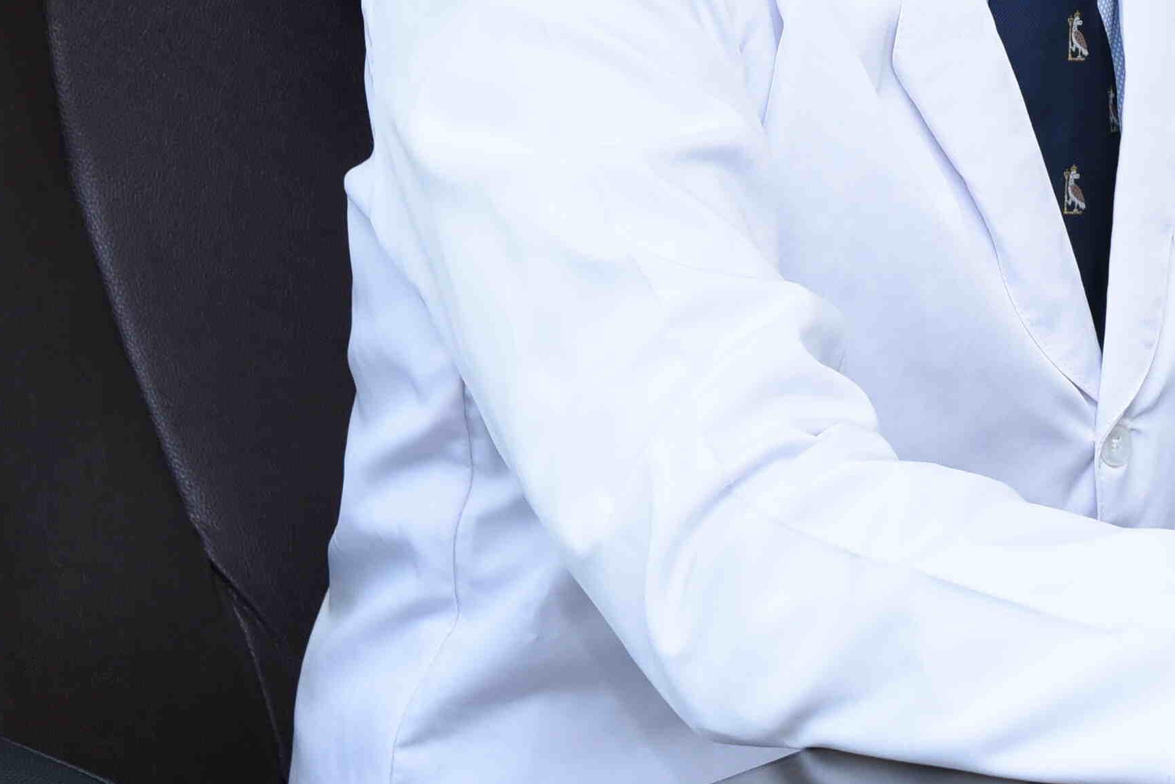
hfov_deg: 9.0
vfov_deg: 6.0
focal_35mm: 227
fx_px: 7411
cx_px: 1150
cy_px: 6
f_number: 5.6
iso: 1250
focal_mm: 65
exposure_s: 1/125
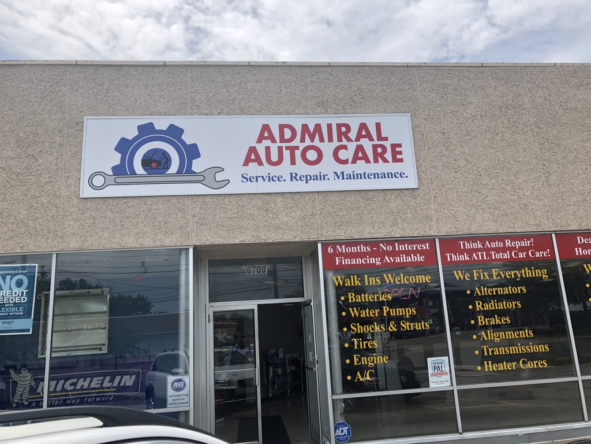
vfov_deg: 49.7
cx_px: 296
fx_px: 478
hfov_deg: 63.4
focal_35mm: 28
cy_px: 222
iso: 20
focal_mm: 3.99
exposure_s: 1/1600
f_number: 1.8
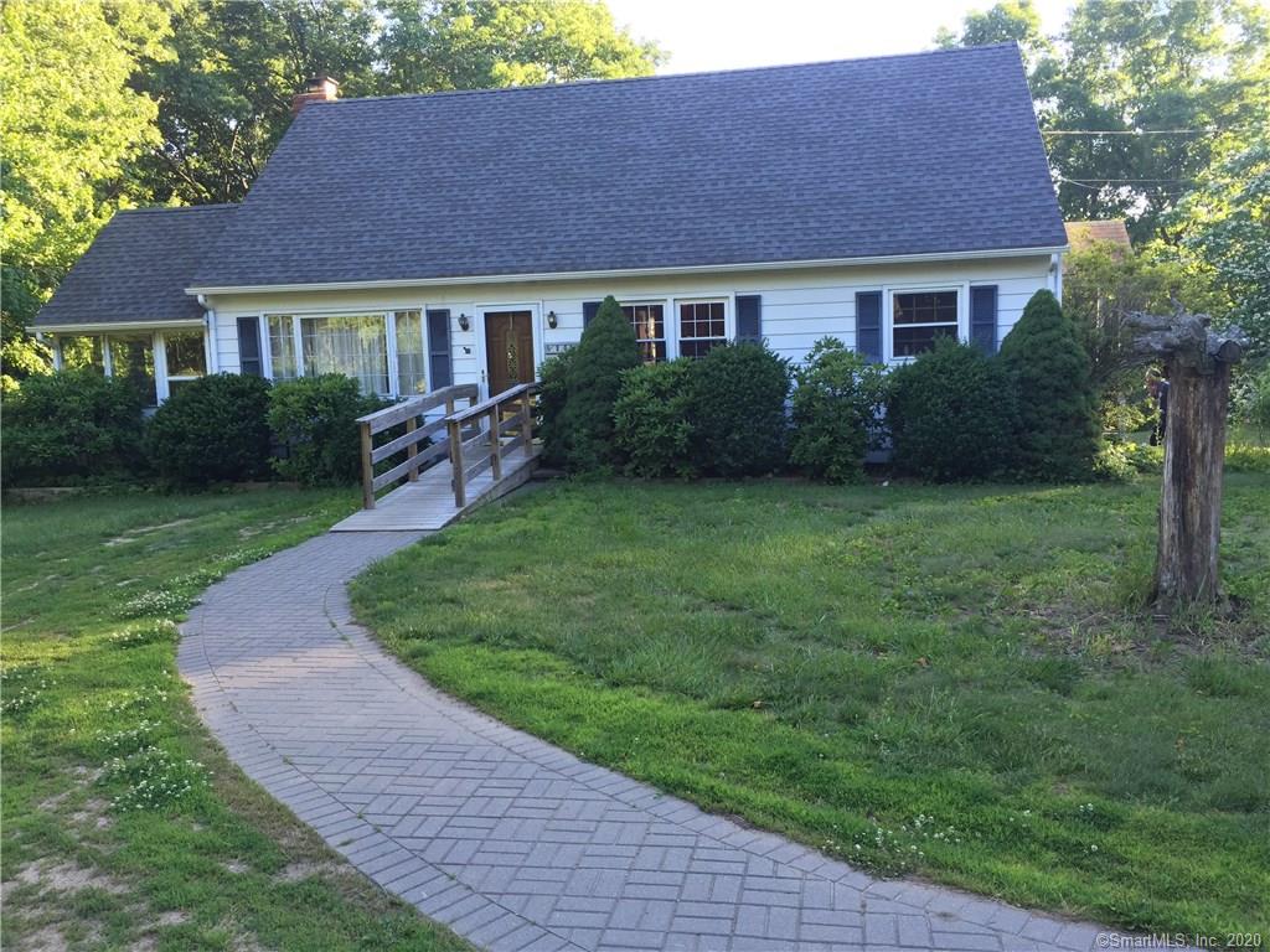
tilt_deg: -6.7
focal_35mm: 29
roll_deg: +1.2
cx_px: 635
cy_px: 476
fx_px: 1064
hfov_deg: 61.7
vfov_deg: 48.2
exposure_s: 1/120
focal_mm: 4.15
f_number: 2.2
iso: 50
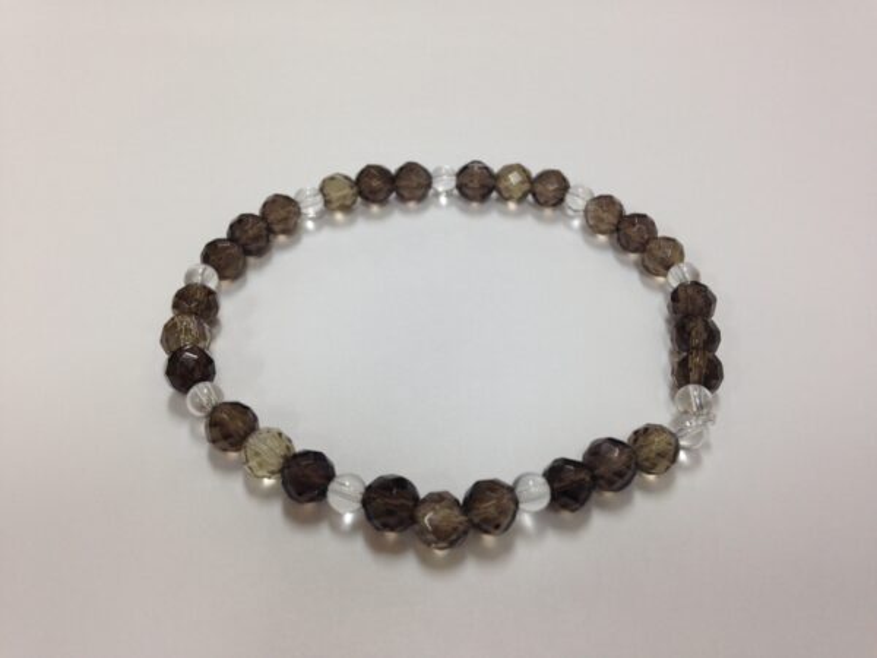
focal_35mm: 33
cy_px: 329
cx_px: 438
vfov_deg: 42.9
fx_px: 836
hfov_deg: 55.4
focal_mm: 4.12
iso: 50
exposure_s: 1/20
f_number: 2.4
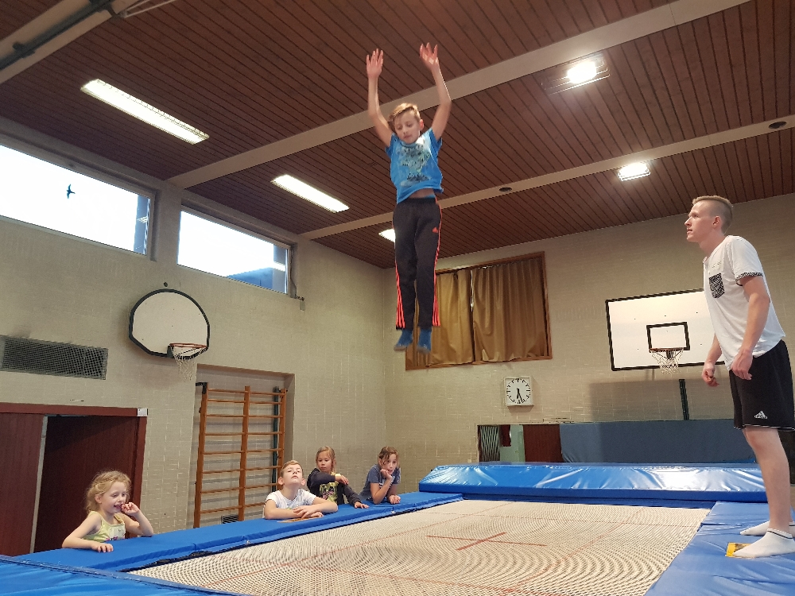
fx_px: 597
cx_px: 398
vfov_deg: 53.1
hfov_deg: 67.3
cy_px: 298
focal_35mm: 26
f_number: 1.7
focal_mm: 4.2
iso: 200
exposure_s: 1/50
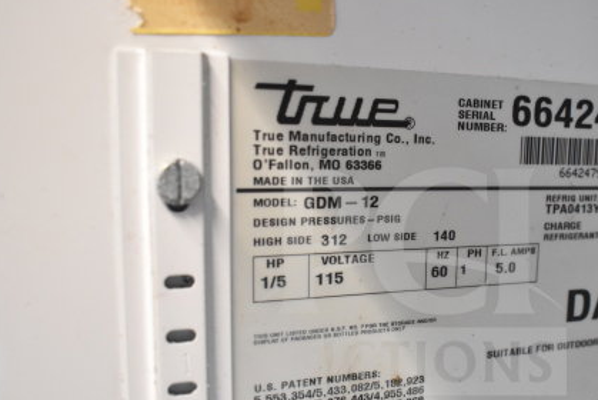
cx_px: 405
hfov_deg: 40.5
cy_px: 282
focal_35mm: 48
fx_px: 798
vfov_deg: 27.9
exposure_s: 1/40
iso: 2500
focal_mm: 22
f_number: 3.8
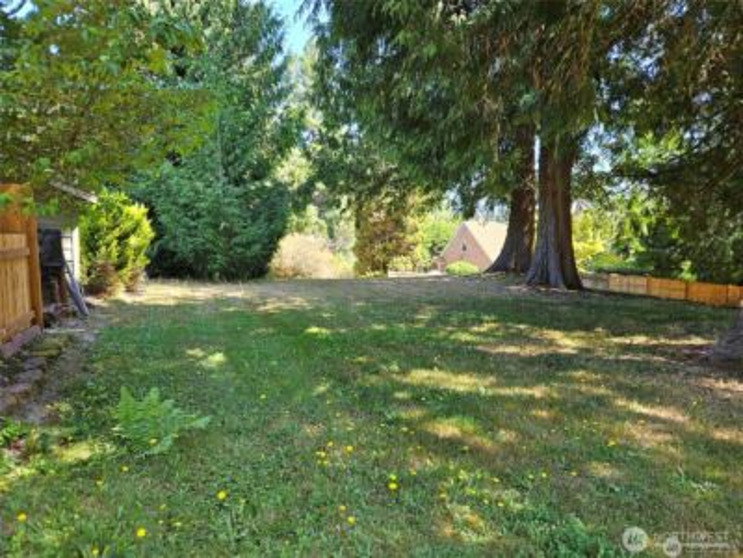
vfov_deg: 58.9
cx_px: 372
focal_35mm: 23
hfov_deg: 73.9
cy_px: 279
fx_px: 494
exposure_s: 1/120
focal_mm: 5.4
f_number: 1.8
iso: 32
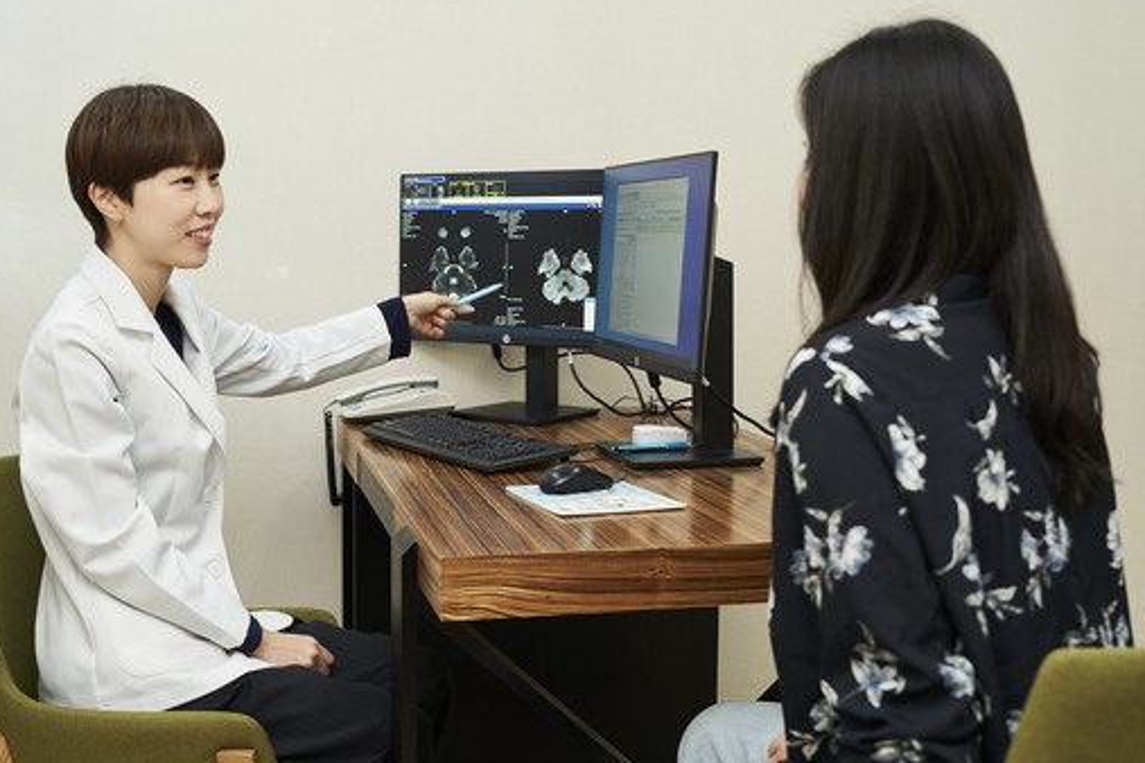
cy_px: 350
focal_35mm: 45
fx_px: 1431
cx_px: 558
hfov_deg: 43.6
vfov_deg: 29.9
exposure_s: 1/125
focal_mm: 38
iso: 1250
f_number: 3.5
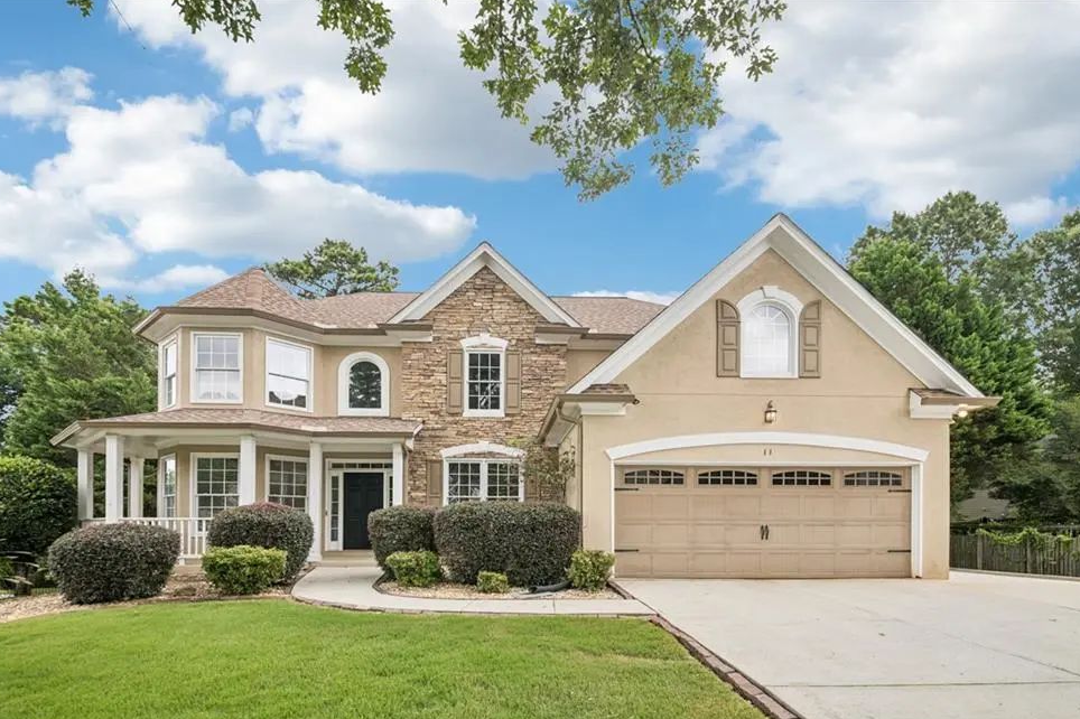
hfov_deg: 93.3
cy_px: 377
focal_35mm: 17
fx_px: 510
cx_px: 520
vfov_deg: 70.4
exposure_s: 1/125
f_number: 8
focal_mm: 16
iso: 64
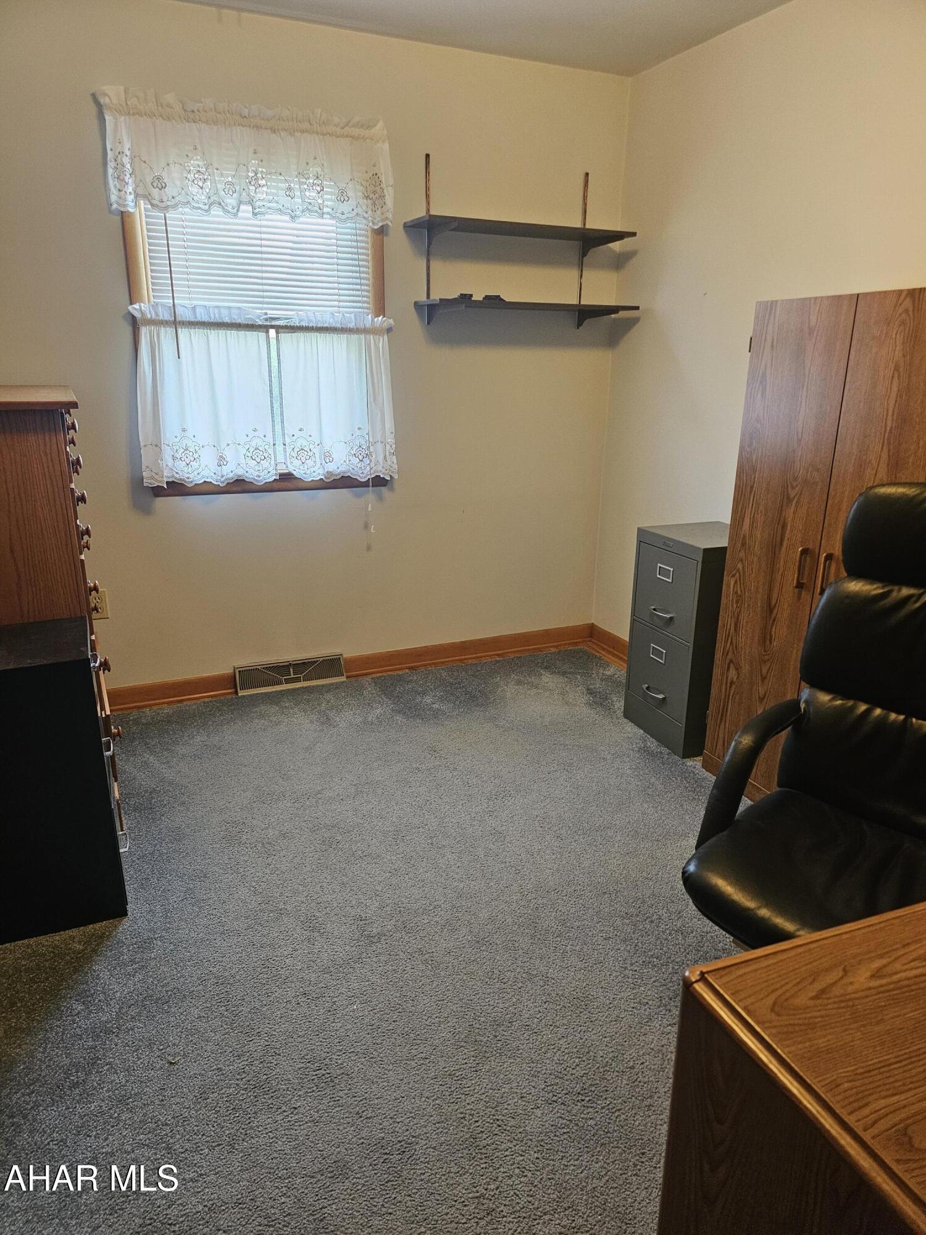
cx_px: 463
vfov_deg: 73.9
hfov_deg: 58.9
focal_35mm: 23
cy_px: 618
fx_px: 820
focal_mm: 6.3
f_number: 1.7
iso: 640
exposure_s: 1/120
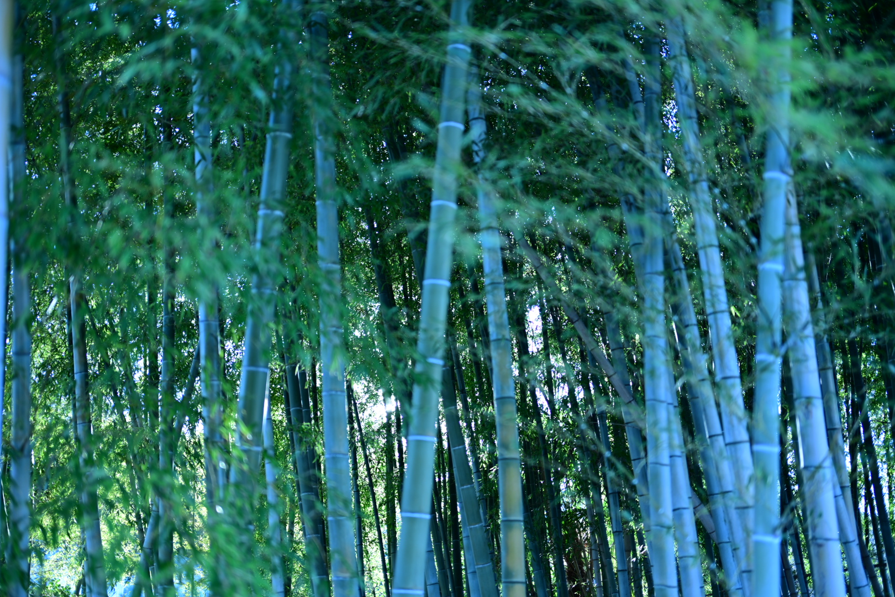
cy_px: 298
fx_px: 994
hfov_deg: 48.5
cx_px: 448
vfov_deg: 33.4
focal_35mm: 40
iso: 100
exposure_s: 1/125
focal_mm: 40
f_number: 2
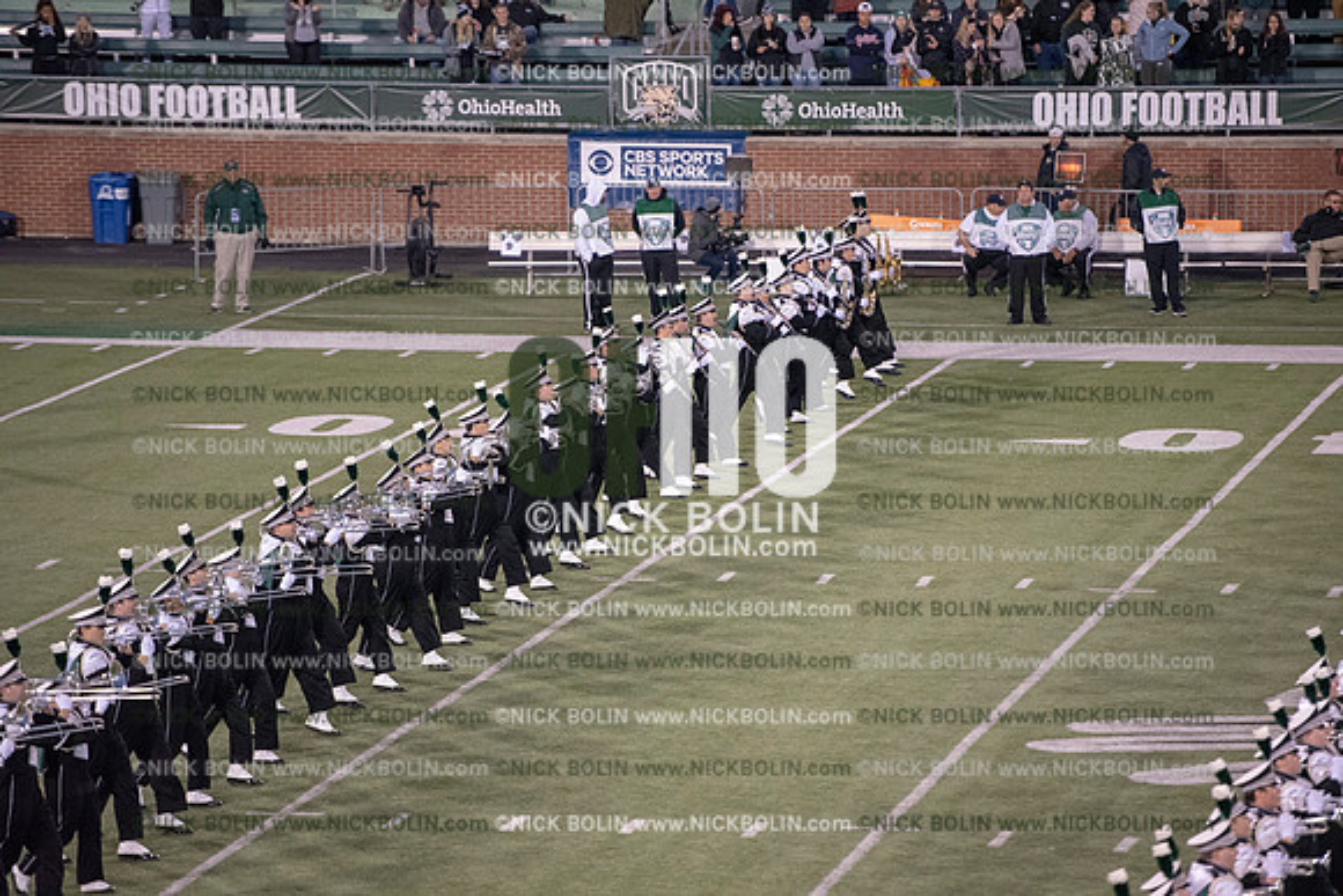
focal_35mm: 200
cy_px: 448
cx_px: 672
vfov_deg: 6.9
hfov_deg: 10.3
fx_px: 7463
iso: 5000
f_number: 3.2
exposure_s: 1/1250
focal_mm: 200
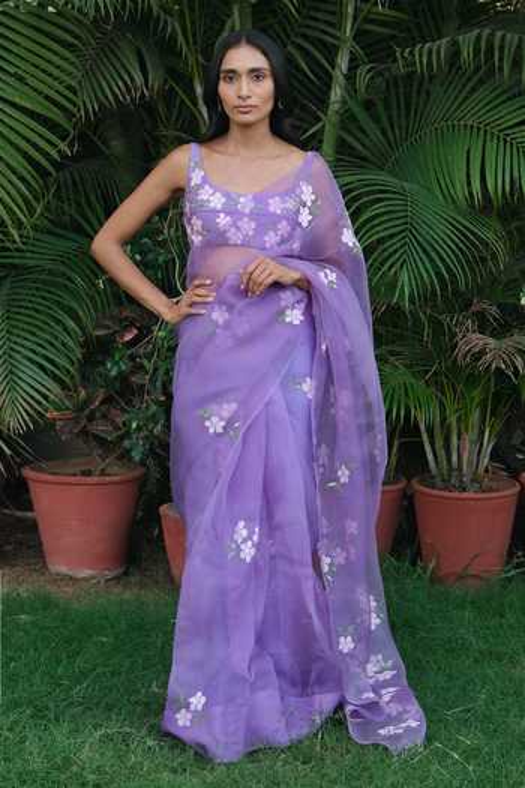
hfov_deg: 25.1
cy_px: 394
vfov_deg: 36.9
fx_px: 1181
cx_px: 262
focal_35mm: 54
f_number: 4
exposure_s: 1/250
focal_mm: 35.8
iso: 1000
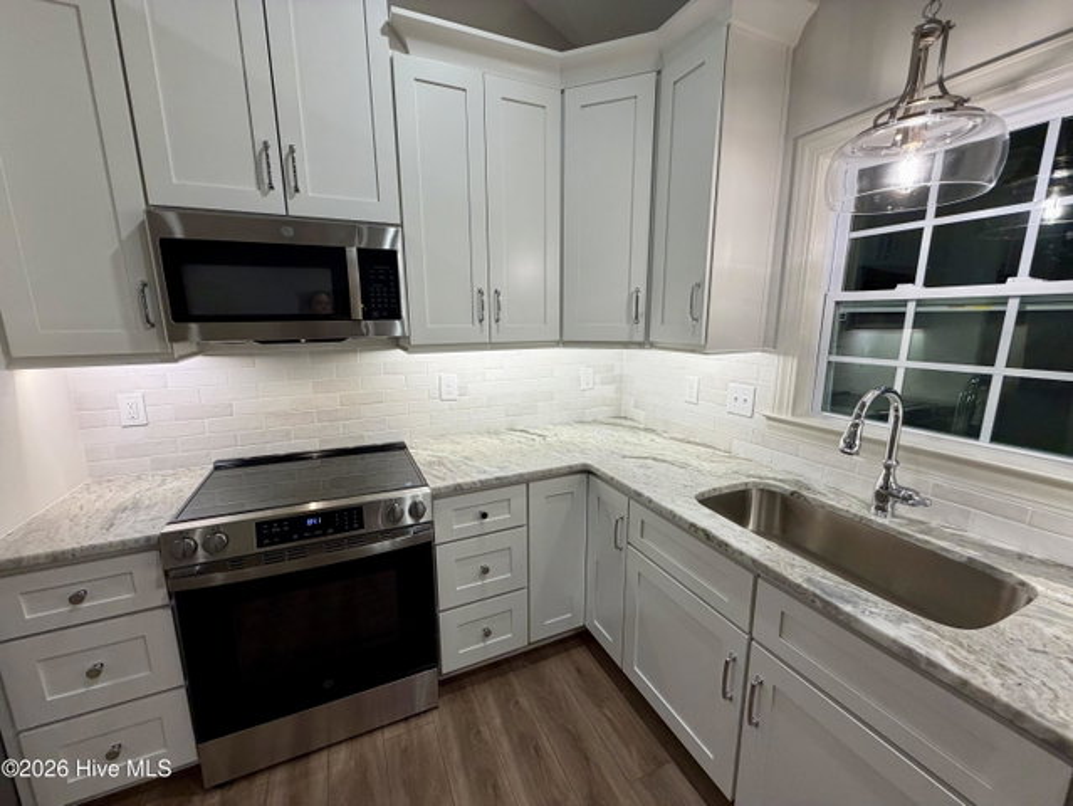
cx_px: 536
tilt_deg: -11.5
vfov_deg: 85.7
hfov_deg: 102.0
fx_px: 434
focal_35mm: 14
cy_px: 403
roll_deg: +1.1
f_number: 2.2
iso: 250
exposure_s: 1/120
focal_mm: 2.22
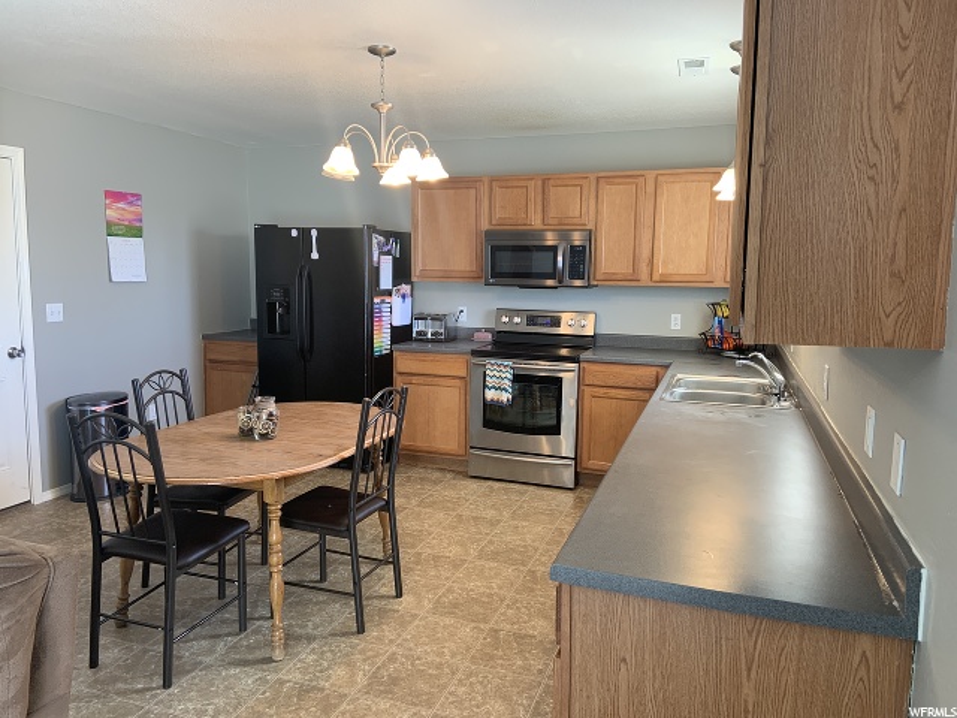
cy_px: 359
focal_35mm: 26
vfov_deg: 53.1
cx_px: 478
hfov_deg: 67.3
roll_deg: -1.1
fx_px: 719
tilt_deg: -7.0
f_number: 1.8
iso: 64
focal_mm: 4.25
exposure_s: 1/60
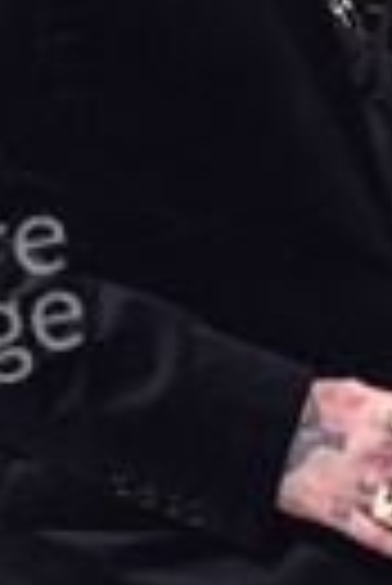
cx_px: 342
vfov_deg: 3.3
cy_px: 99
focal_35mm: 615
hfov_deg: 2.2
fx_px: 10018
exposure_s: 1/160
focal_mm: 200
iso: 1600
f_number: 4
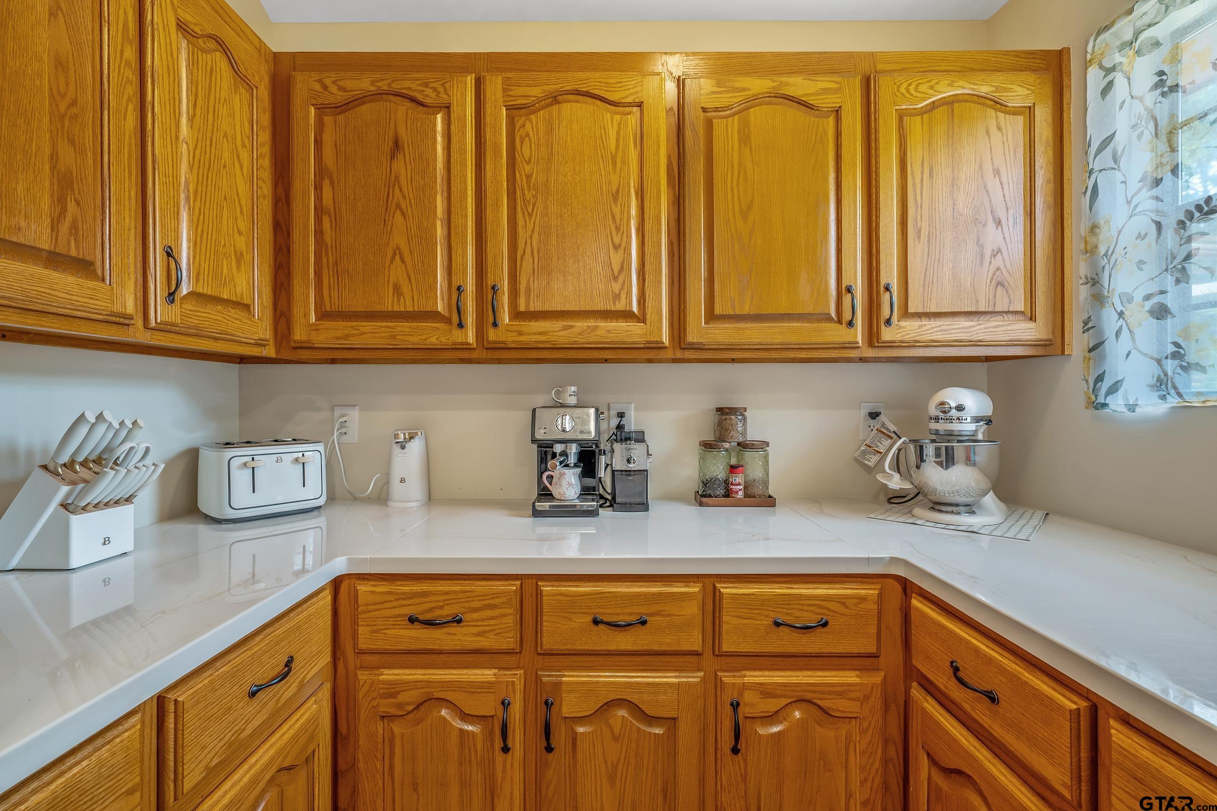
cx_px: 608
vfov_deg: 73.8
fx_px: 541
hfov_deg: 96.7
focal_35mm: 16
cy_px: 406
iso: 800
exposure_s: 1/10
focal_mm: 16
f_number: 8
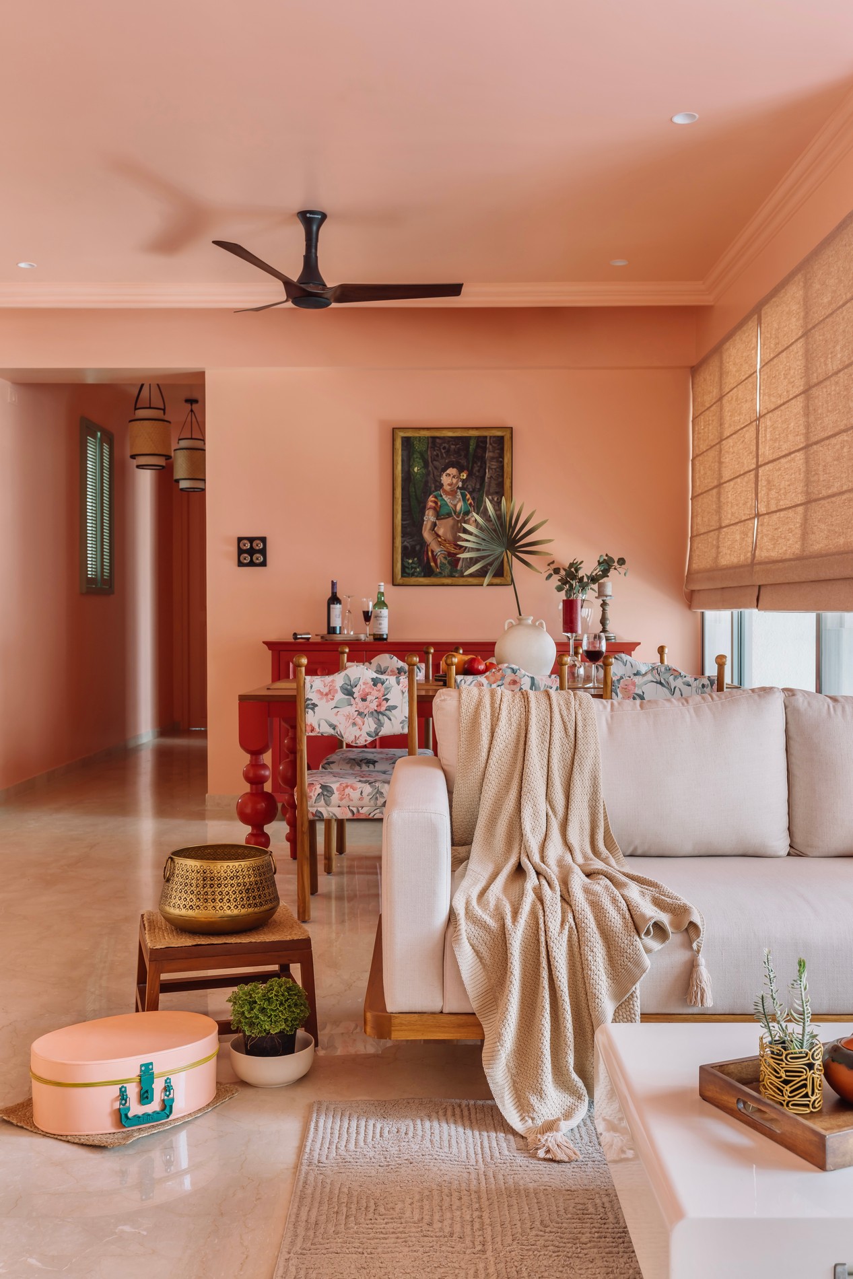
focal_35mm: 34
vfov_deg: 55.8
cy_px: 640
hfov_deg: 38.9
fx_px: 1208
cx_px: 426
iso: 160
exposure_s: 1/3
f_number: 8
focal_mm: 34
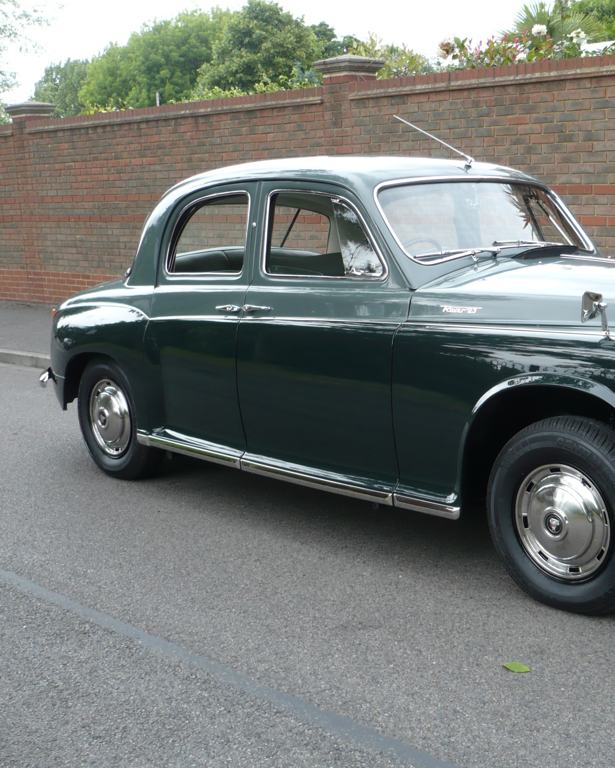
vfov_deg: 40.3
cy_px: 384
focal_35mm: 46
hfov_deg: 31.9
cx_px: 492
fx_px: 1046
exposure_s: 1/160
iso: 100
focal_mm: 5.8
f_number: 2.8
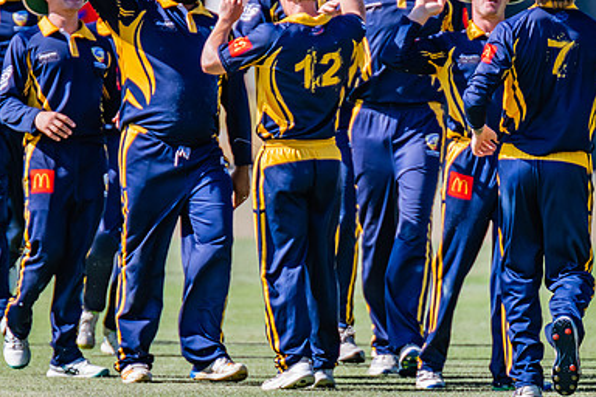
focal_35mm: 1111
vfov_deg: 1.2
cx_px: 401
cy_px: 115
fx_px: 18392
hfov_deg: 1.9
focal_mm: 600
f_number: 5.6
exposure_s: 1/2000
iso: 640
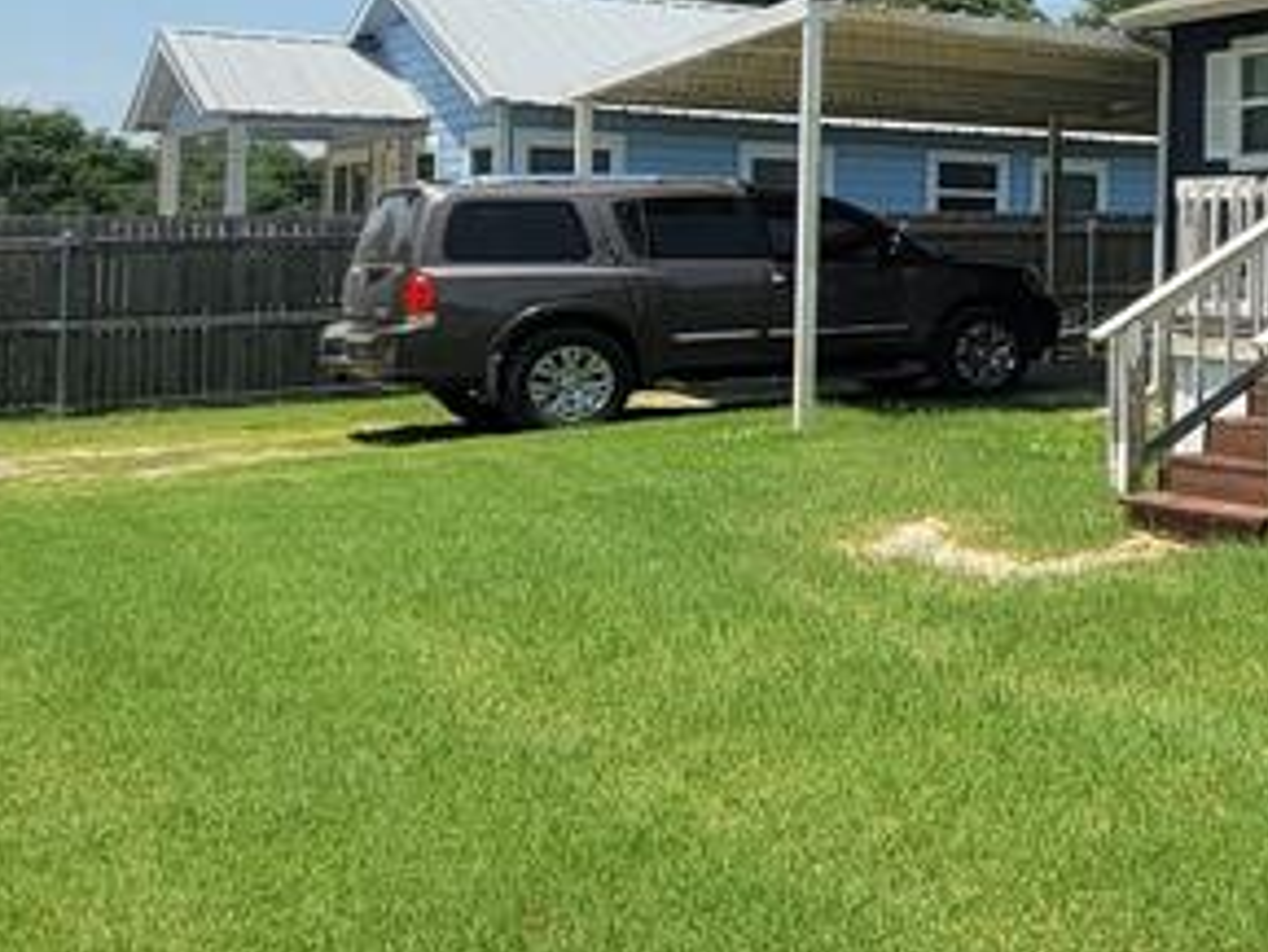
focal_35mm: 46
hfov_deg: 29.6
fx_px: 1686
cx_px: 1786
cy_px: 268
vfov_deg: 31.1
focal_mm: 2.2
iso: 50
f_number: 2.2
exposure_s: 1/1920
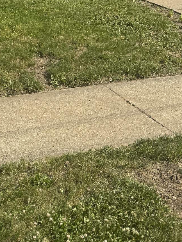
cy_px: -60
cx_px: 91
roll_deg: +1.1
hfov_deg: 22.9
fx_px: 449
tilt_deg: +1.0
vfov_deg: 26.4
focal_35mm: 64
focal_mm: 6.76
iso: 80
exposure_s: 1/4049
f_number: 1.78
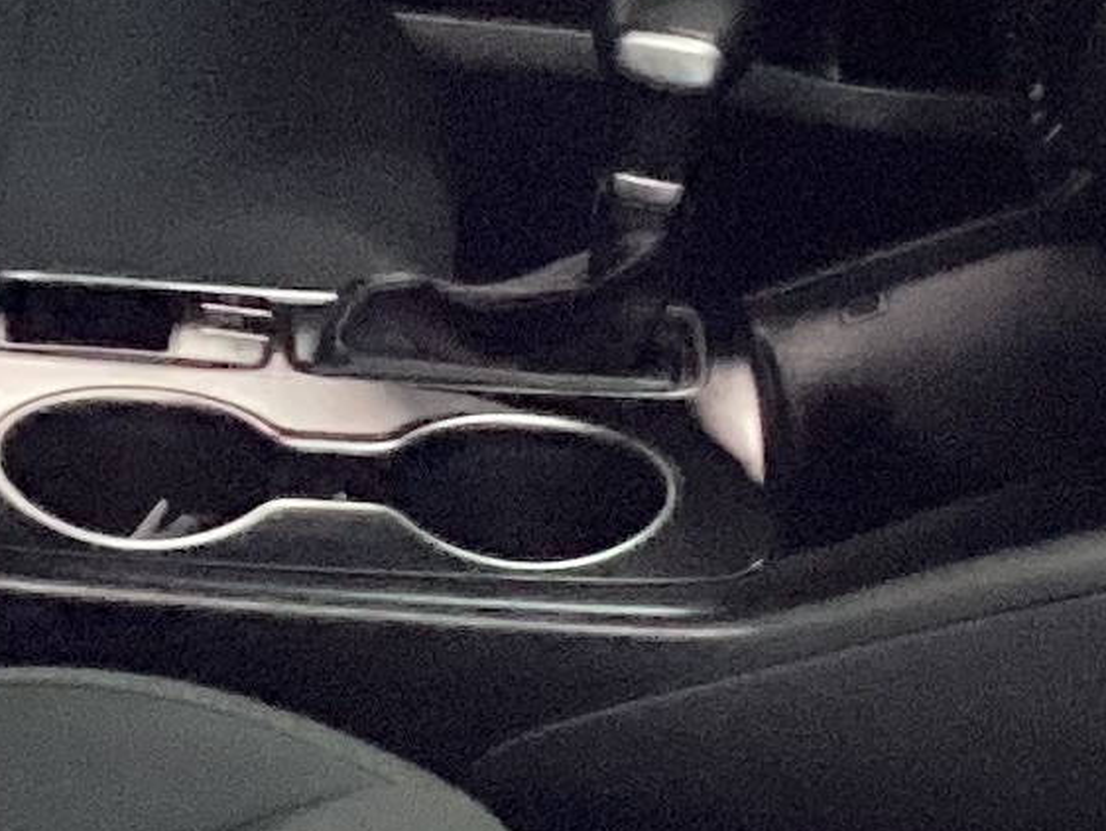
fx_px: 5754
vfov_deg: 8.2
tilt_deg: -23.0
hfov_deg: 10.9
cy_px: 242
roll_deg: +0.9
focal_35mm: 180
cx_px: 197
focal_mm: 3.3
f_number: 2.4
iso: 400
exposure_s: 1/40
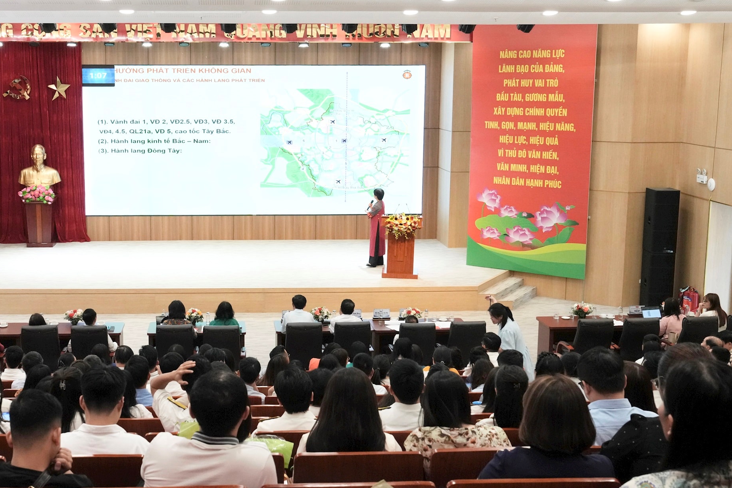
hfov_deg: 45.7
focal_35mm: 42
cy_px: 210
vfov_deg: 31.9
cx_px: 250
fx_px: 854
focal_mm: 31
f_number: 8
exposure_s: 1/100
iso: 3200
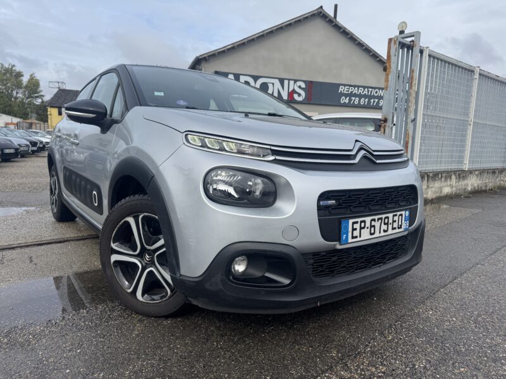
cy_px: 190
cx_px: 253
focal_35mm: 24
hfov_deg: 71.6
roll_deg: -1.3
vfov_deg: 56.8
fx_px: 351
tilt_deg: -7.6
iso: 80
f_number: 1.78
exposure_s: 1/3597
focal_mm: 6.76
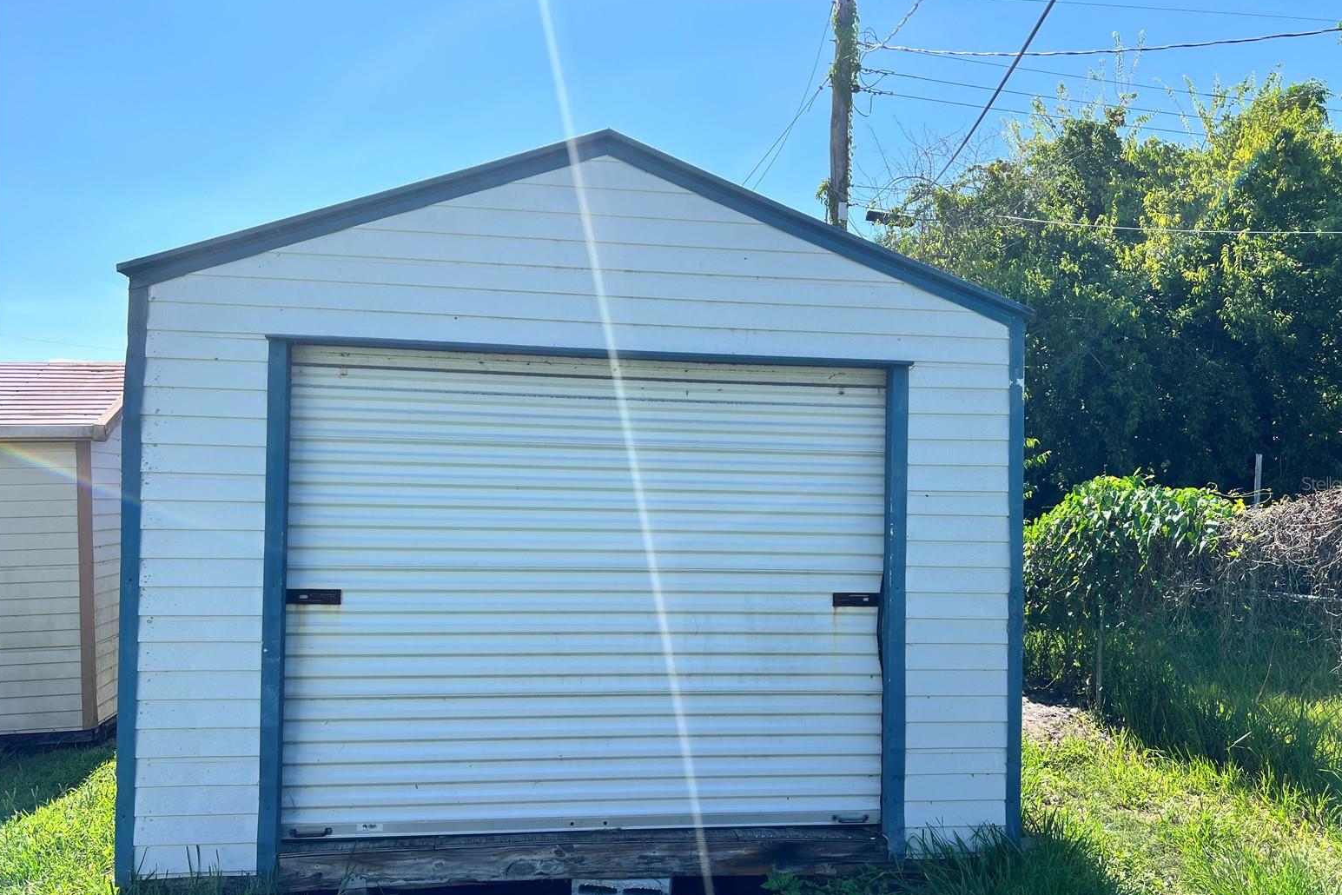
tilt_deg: -0.4
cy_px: 483
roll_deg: +0.8
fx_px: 1044
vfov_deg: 46.4
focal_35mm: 28
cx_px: 689
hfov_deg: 65.5
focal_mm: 5.7
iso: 50
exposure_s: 1/3165
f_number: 1.5
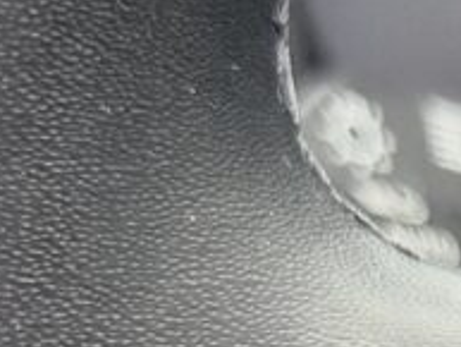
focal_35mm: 255
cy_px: 897
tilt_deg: -29.4
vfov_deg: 5.6
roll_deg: -2.1
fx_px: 3398
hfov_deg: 7.3
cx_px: 1053
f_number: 1.78
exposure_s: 1/33
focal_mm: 6.76
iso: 320
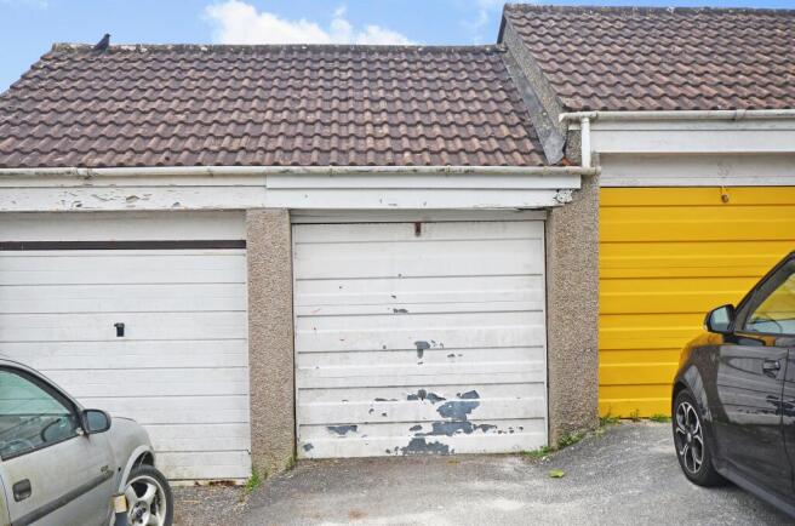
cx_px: 398
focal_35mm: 36
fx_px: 793
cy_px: 263
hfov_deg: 53.2
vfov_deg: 36.7
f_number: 11
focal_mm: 24
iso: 200
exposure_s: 1/160
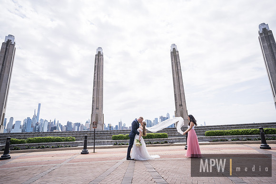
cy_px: 92
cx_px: 138
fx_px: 153
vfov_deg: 62.0
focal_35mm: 20
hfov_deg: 84.0
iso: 100
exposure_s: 1/2000
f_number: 2.8
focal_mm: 20
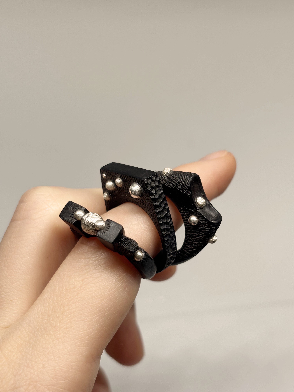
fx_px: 589
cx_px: 147
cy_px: 196
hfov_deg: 28.0
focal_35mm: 52
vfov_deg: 36.8
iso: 25
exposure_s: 1/100
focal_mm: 6
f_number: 1.6
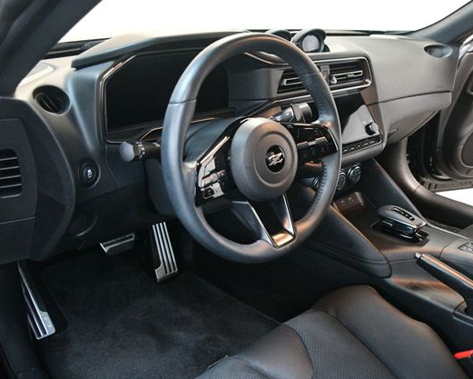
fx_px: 532
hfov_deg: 47.7
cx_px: 281
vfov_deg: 39.2
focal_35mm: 38
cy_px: 187
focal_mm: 22
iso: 6400
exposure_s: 1/60
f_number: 3.5
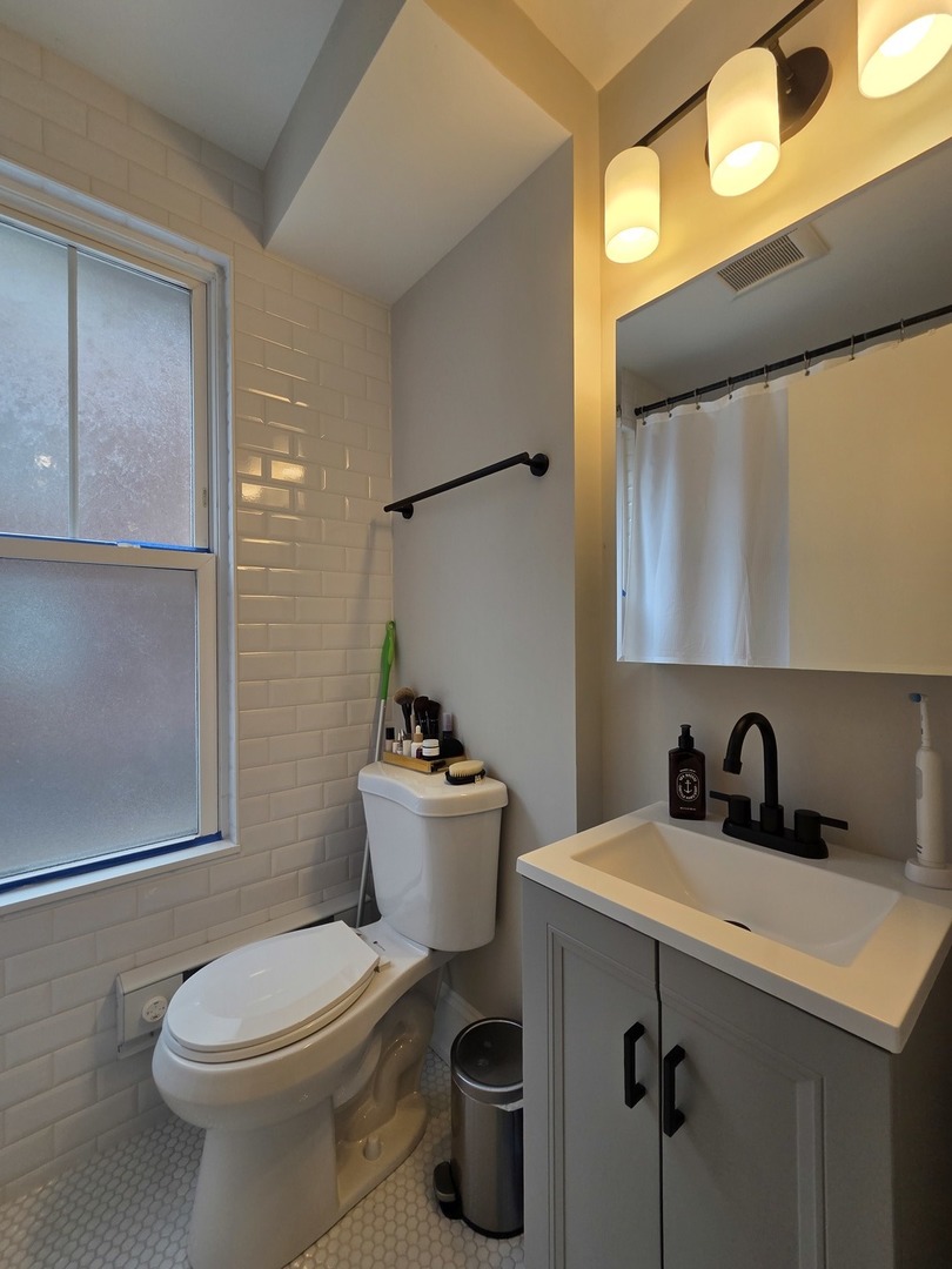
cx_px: 476
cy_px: 634
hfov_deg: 89.9
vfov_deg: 106.2
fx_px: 477
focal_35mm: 13
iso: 50
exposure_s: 1/127
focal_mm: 2.2
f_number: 2.2
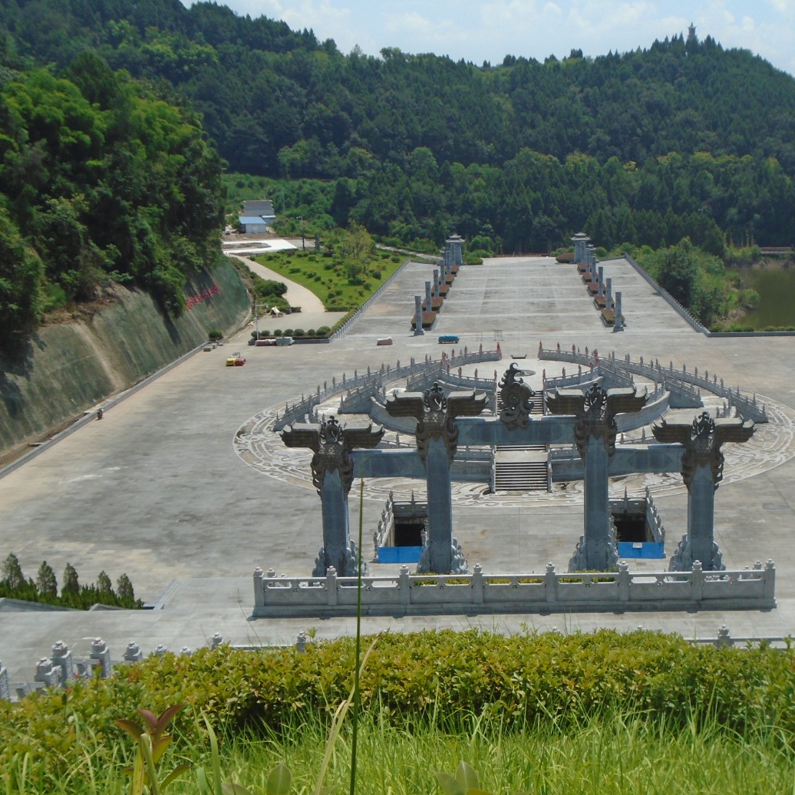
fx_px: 1117
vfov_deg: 39.2
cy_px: 395
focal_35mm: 43
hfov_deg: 38.7
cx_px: 526
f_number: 3.8
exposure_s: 1/1000
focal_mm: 6.4
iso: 100
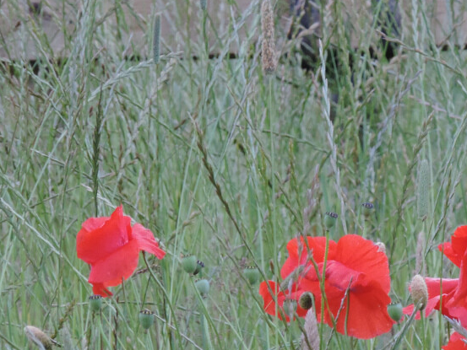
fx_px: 16112
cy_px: 282
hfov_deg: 1.7
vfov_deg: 1.2
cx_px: 414
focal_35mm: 1194
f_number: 4.9
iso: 400
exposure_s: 1/200
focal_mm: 98.1
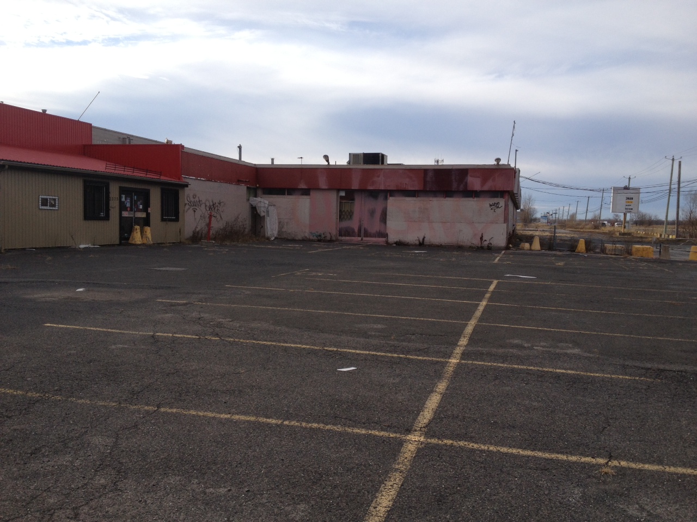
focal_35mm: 35
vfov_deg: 40.7
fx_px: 705
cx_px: 348
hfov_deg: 52.6
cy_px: 261
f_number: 2.4
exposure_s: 1/1200
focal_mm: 4.28
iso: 50
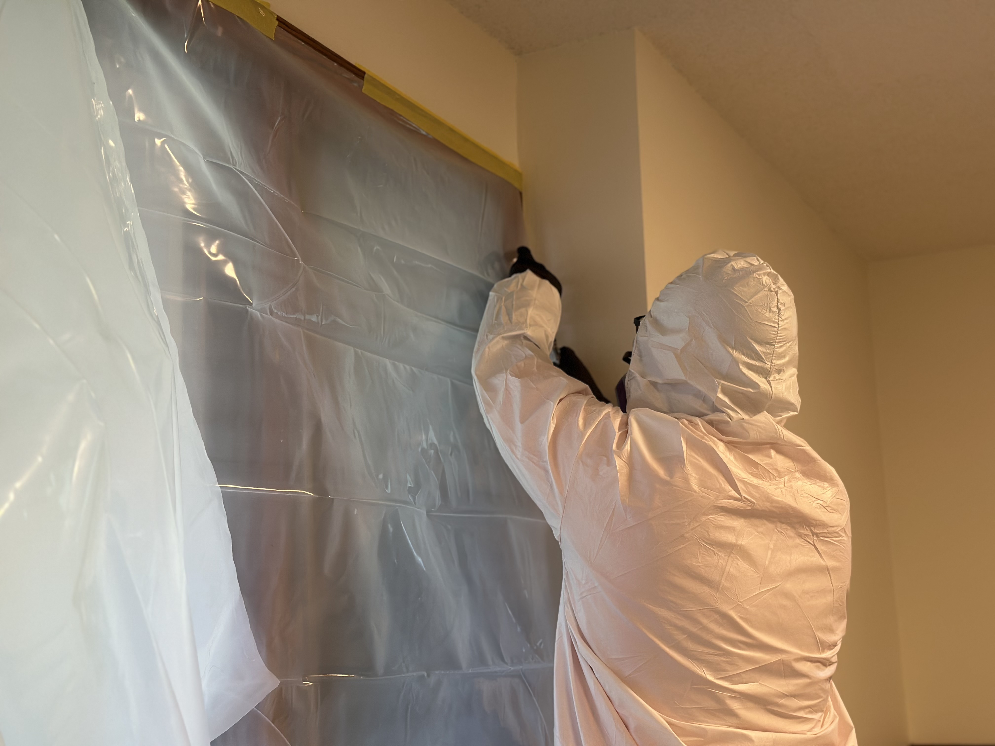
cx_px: 498
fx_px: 1380
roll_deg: +1.1
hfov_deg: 39.7
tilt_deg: +11.2
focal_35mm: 48
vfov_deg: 30.3
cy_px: 373
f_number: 1.78
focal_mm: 6.86
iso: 160
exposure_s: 1/60
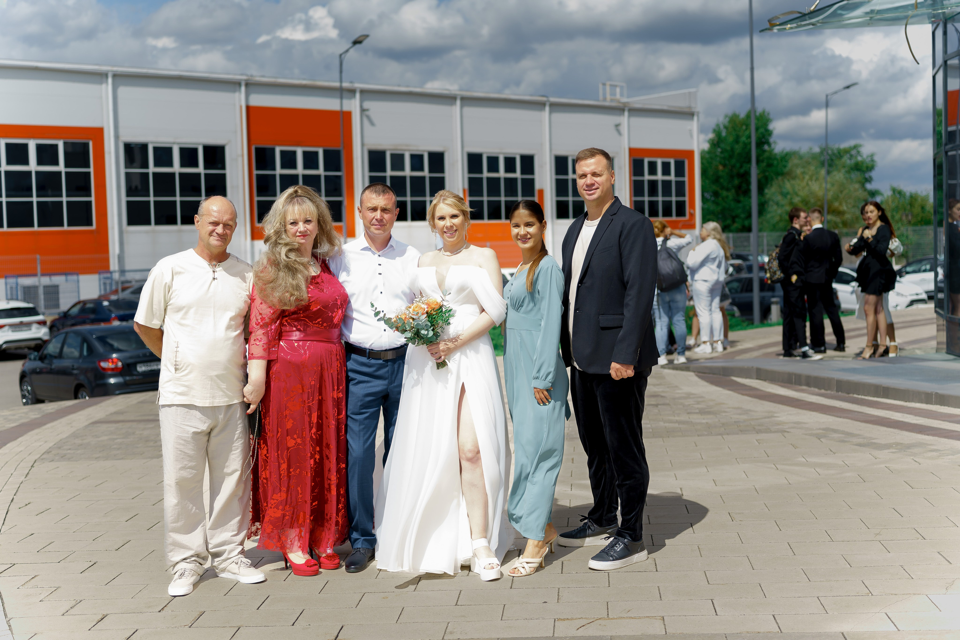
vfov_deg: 31.2
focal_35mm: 43
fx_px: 1147
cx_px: 480
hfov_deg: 45.4
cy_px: 320
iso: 50
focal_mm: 43
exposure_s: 1/1250
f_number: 2.2
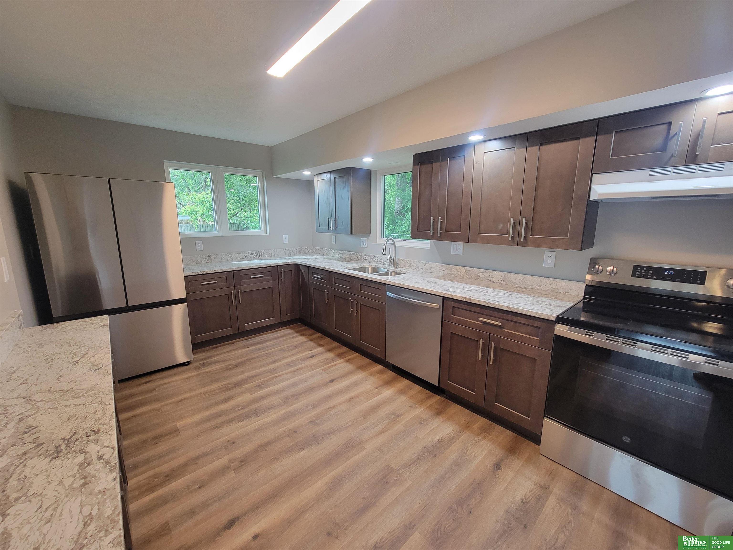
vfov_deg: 89.9
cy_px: 275
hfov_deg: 106.2
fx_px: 275
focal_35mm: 13
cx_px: 366
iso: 200
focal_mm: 2.2
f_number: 2.2
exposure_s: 1/60.2
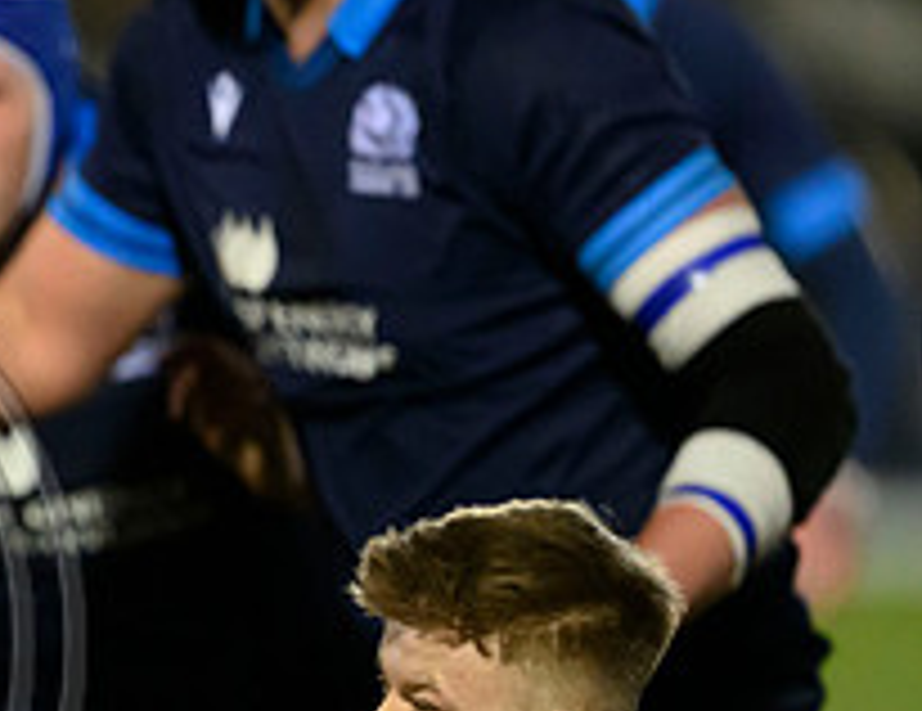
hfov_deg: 1.5
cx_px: -665
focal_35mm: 1314
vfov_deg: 1.2
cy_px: 691
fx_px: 35350
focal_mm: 400
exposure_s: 1/1250
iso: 6400
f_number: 3.2
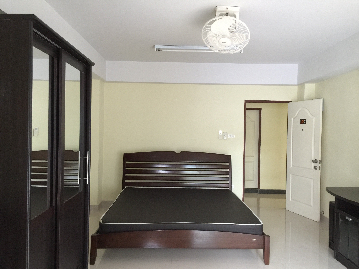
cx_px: 180
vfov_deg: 48.2
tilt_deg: -0.8
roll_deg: -2.2
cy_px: 134
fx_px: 301
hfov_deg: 61.7
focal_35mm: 29
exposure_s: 1/17
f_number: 2.2
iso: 125
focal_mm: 4.15
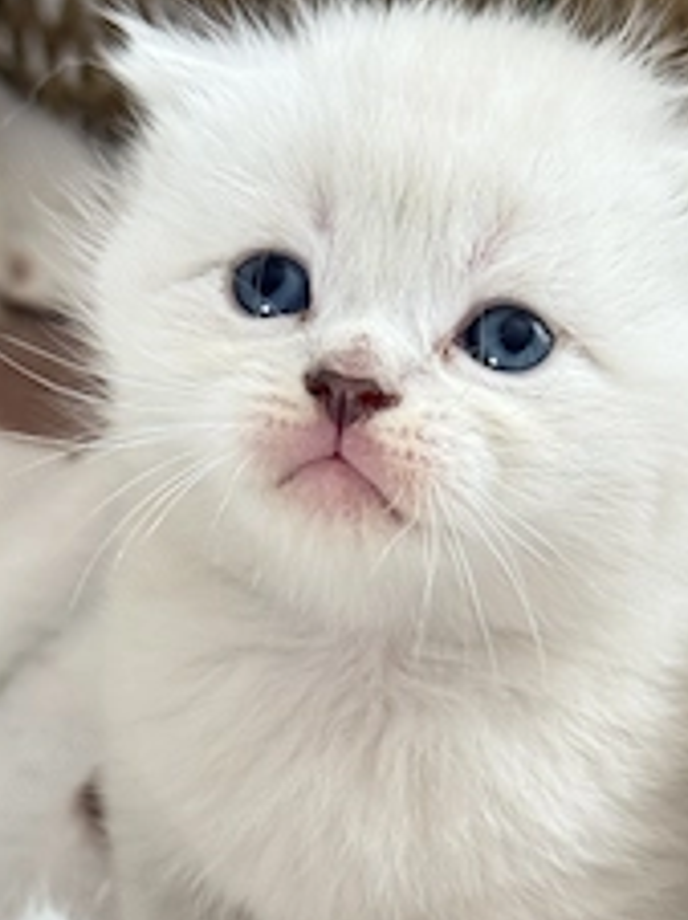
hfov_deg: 17.3
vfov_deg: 23.0
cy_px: 586
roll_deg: -0.9
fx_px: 2257
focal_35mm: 85
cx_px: 391
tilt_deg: -39.6
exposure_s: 1/48
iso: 250
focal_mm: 6.76
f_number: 1.78
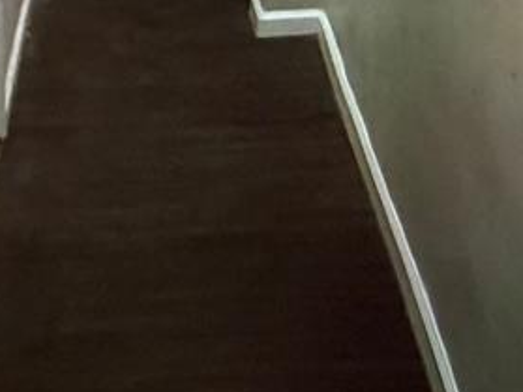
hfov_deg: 22.0
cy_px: -227
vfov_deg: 15.3
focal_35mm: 88
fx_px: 1329
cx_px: 109
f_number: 2.2
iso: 160
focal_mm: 2.22
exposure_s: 1/120
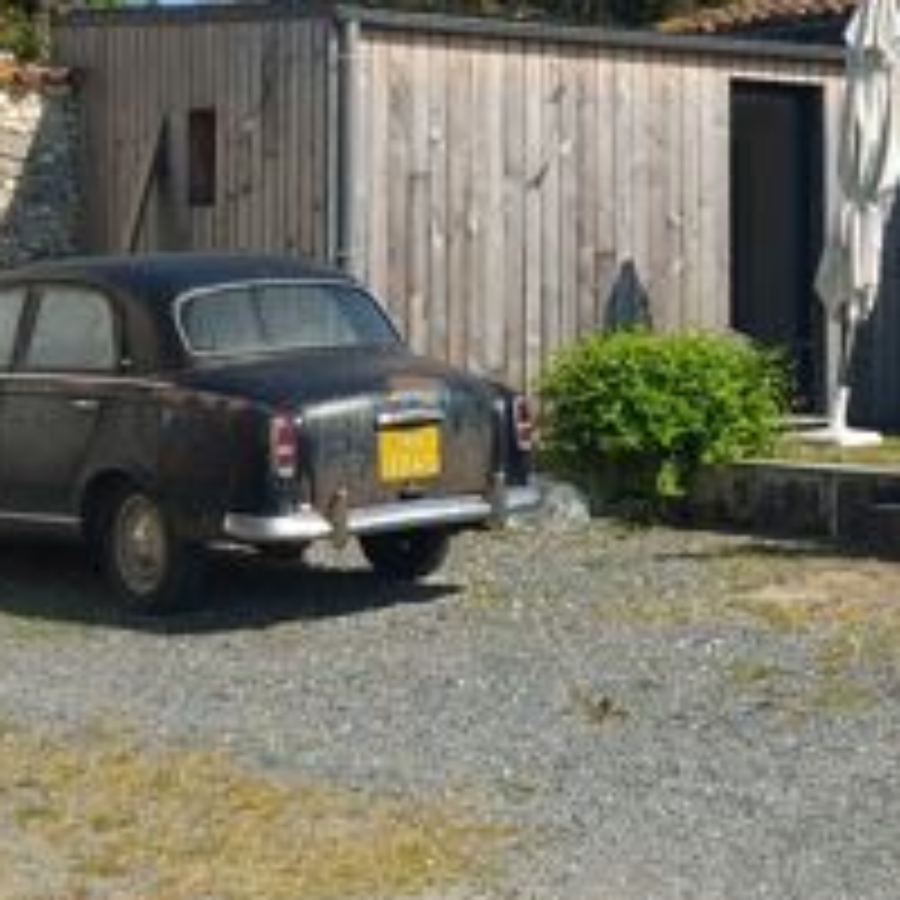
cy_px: 158
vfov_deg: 20.1
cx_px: 590
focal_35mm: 85
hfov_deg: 20.3
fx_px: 2500
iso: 32
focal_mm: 5.23
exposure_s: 1/1245
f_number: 1.8
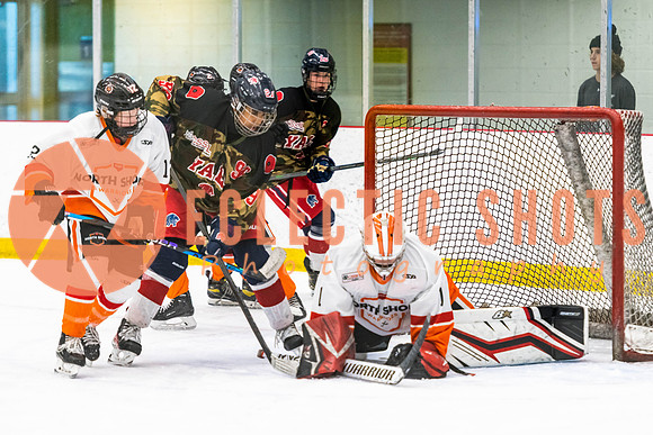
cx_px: 391
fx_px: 3451
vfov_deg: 7.2
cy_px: 236
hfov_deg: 10.8
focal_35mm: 190
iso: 2000
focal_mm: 155
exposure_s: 1/640
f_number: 2.8
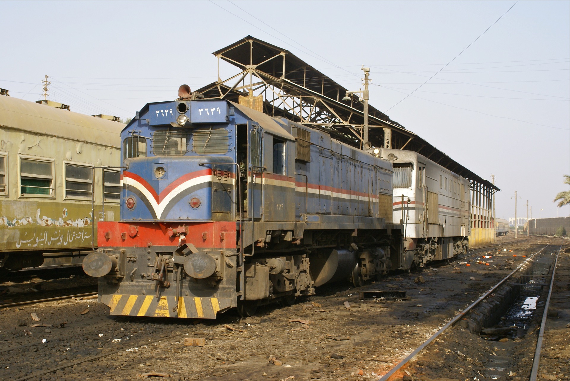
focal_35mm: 52
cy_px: 190
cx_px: 285
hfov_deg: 37.8
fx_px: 832
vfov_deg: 25.8
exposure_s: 1/125
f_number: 16
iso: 200
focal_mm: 35
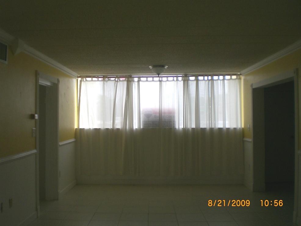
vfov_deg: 37.7
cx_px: 150
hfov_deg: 49.0
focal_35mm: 38
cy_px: 113
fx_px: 330
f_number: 3.1
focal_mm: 6.3
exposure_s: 1/200
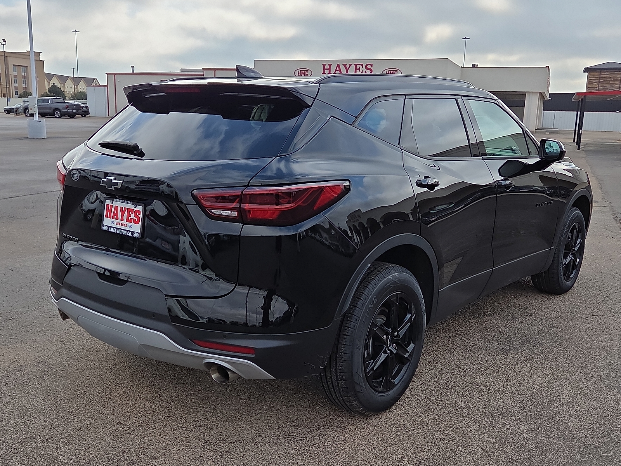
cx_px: 310
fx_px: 610
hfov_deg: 54.0
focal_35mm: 34
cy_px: 233
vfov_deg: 41.8
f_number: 1.8
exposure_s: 1/2000
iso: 25
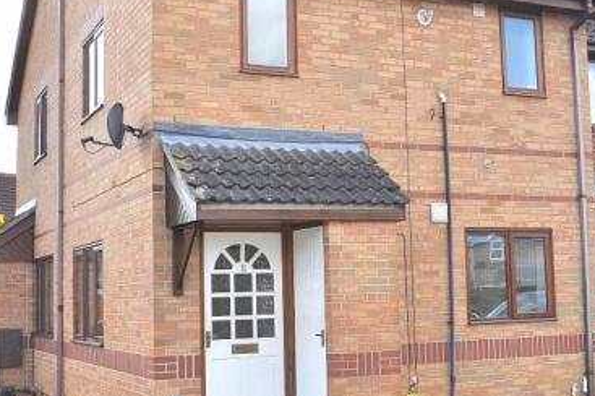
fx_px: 974
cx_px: 344
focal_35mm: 59
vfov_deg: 22.9
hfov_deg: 33.9
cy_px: 177
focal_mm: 22
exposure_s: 1/200
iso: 200
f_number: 11
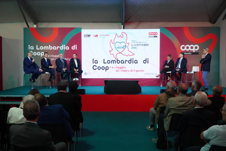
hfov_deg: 55.1
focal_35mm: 34
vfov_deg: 38.4
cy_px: 76
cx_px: 113
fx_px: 217
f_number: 16
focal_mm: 23
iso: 6400
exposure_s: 1/100
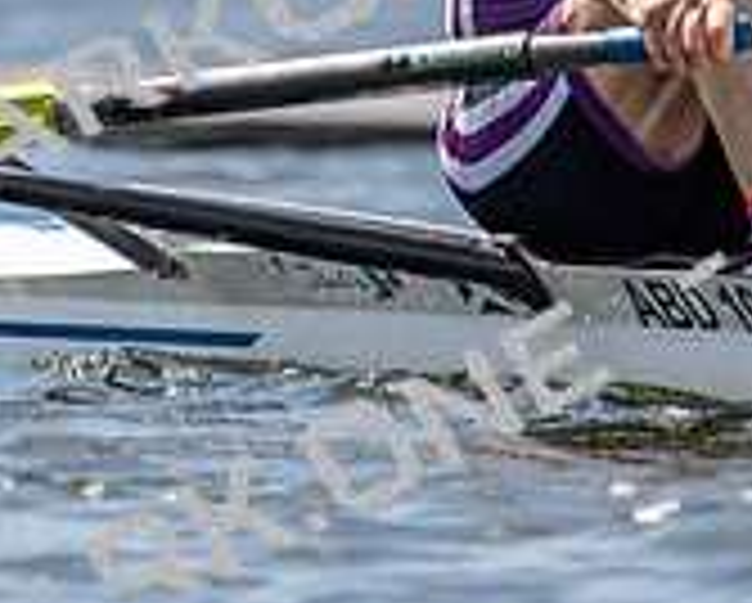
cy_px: -182
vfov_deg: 0.8
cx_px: 437
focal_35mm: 1956
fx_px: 43584
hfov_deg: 1.0
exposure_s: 1/2000
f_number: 6.3
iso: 400
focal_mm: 600
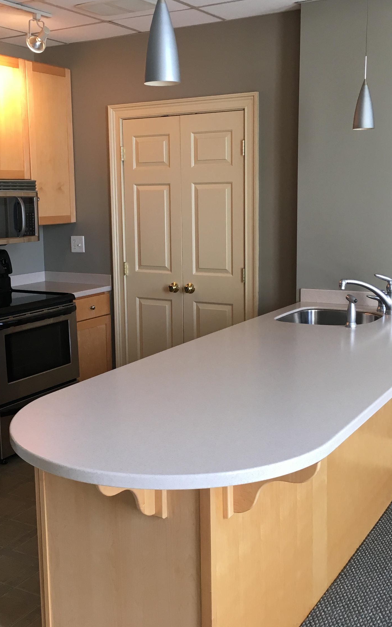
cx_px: 162
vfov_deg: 47.2
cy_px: 315
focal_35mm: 42
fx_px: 718
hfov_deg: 30.5
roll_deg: +0.7
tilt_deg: -10.8
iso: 25
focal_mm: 4.15
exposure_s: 1/30
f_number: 2.2
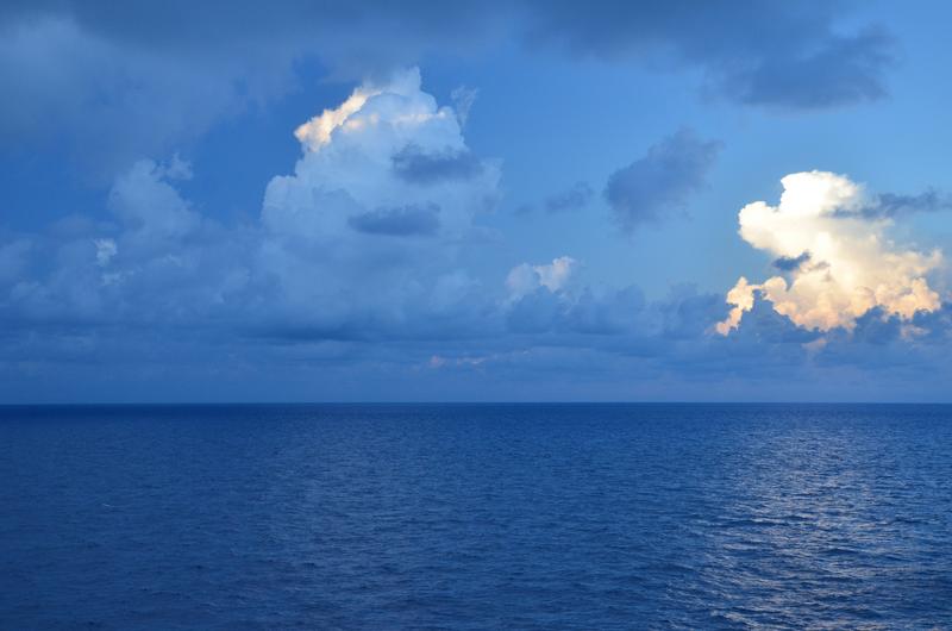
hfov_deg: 41.2
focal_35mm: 48
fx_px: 1267
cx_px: 476
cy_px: 316
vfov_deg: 28.0
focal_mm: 32
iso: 640
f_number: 6.3
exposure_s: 1/160
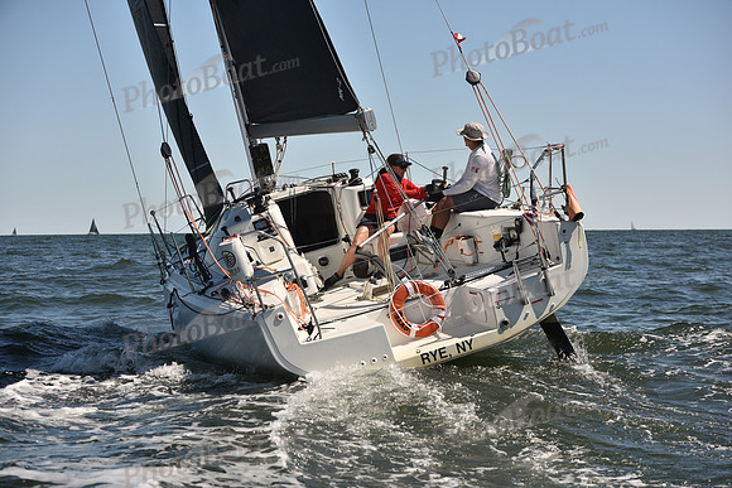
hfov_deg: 28.8
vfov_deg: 19.5
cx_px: 366
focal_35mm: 70
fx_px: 1424
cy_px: 244
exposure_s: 1/1250
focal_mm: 70
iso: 250
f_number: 5
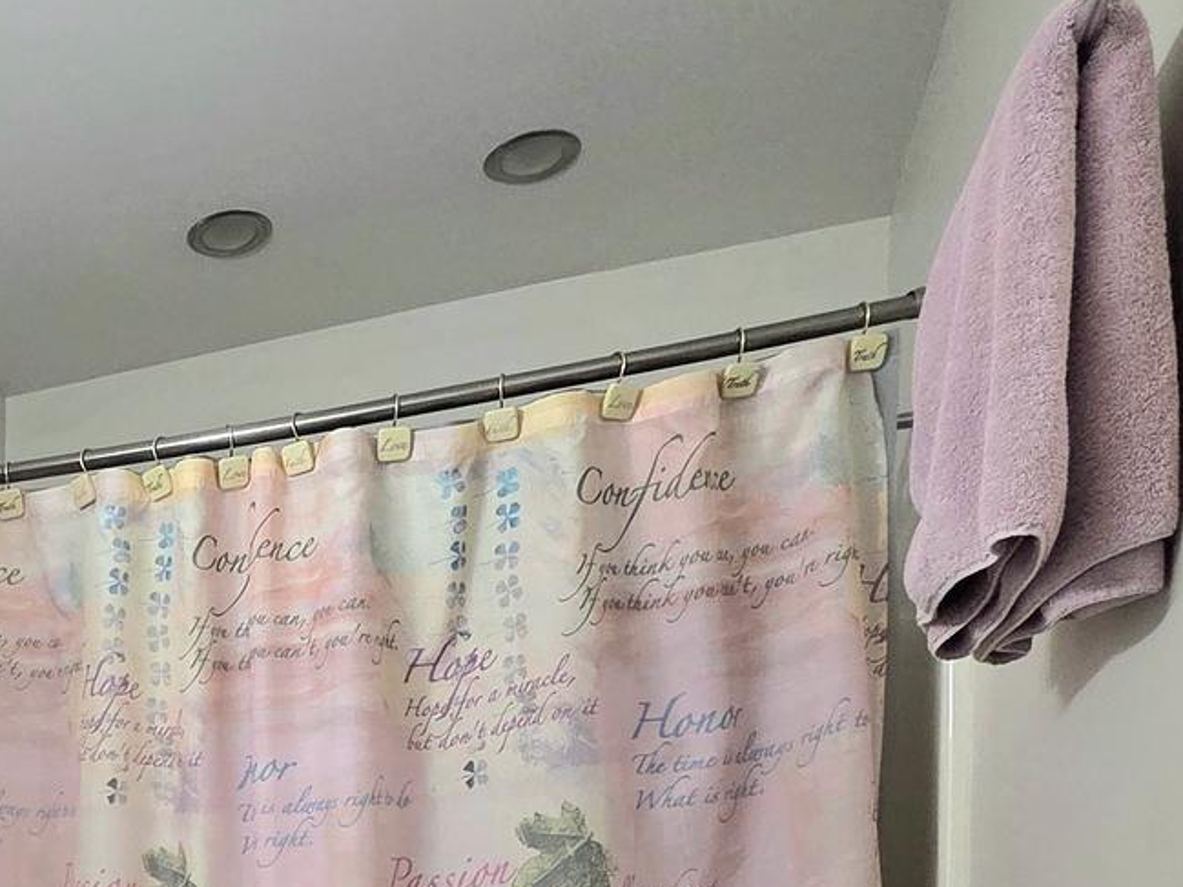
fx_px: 1401
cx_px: -124
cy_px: 1116
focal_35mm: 41
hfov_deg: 37.9
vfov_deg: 29.3
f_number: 2.2
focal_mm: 2.2
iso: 200
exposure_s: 1/60.2
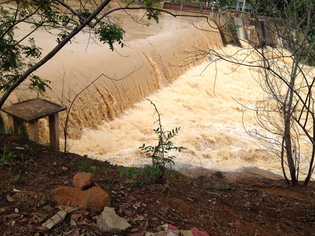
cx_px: 158
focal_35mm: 35
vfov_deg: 40.7
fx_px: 318
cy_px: 118
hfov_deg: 52.6
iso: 50
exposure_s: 1/1453
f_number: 2.4
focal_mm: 4.28
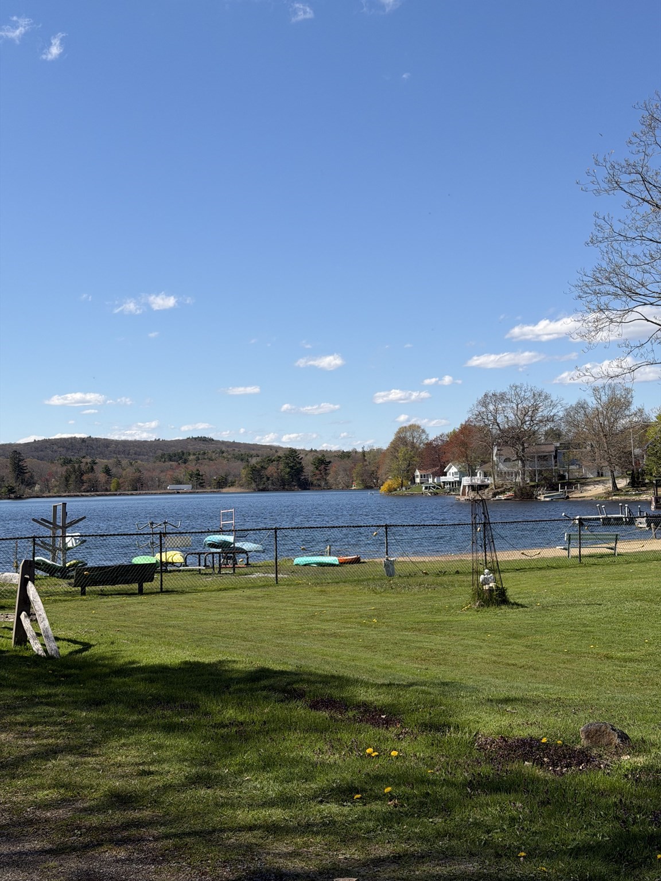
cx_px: 330
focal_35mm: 48
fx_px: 1222
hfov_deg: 30.3
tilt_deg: +2.3
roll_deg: +1.8
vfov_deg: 39.7
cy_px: 440
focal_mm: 6.76
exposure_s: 1/6024
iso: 64
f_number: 1.78
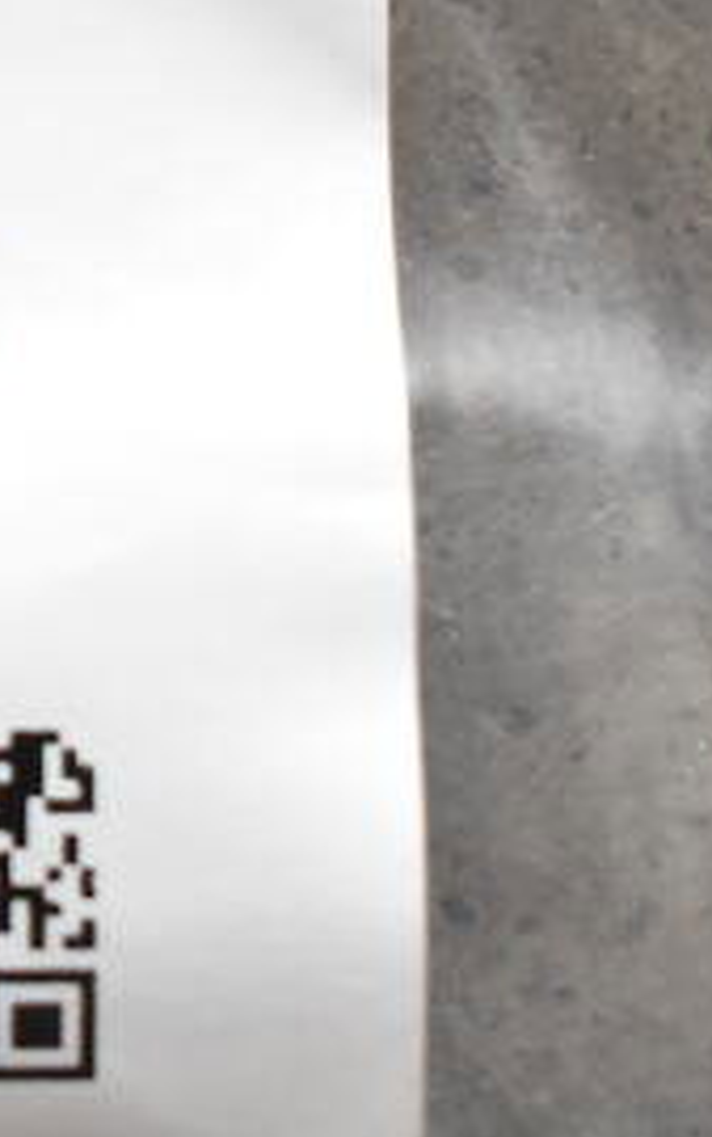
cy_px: -476
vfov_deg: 9.9
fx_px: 6420
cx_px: -442
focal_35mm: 207
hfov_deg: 6.3
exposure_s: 1/160
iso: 1600
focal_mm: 40
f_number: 6.3
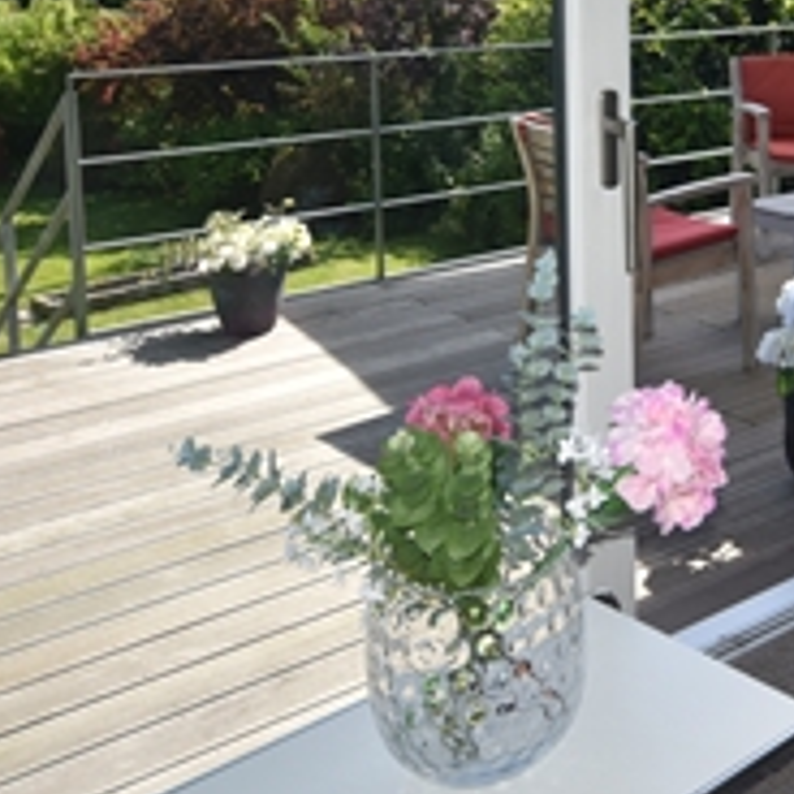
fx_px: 1323
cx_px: 751
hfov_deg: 31.4
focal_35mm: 51
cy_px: 82
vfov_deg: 31.8
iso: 100
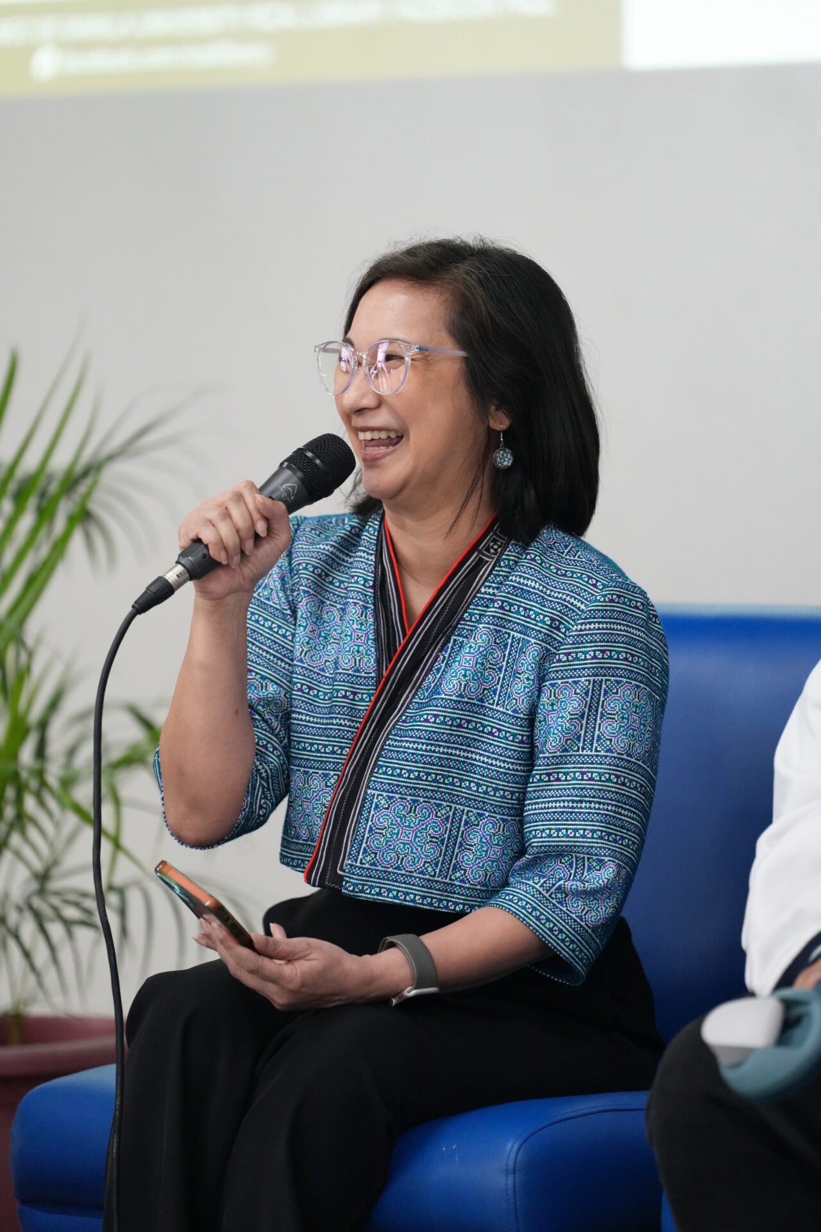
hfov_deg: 6.9
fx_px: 6841
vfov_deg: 10.3
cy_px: 616
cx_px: 410
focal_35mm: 200
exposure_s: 1/200
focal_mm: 200
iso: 4000
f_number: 2.8
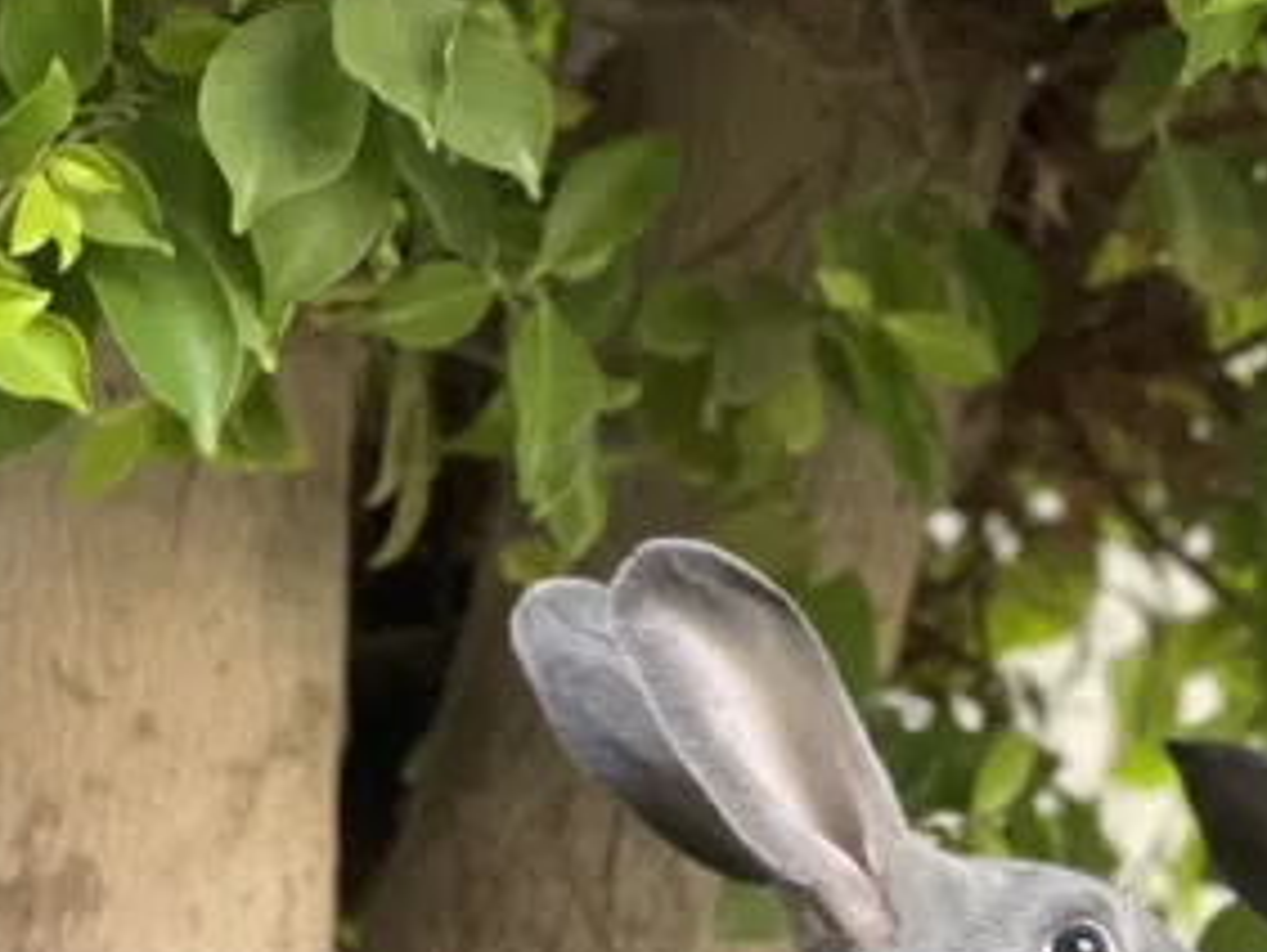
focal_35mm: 118
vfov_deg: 12.6
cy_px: 409
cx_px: 750
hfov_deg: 16.7
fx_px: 4323
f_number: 2
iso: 500
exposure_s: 1/39
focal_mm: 6
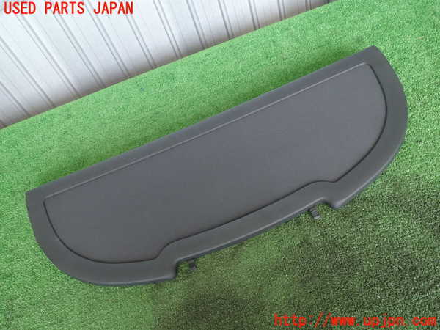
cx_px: 220
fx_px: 381
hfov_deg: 60.0
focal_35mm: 30
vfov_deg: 46.8
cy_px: 165
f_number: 2.3
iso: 250
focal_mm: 5.5
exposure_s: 1/125
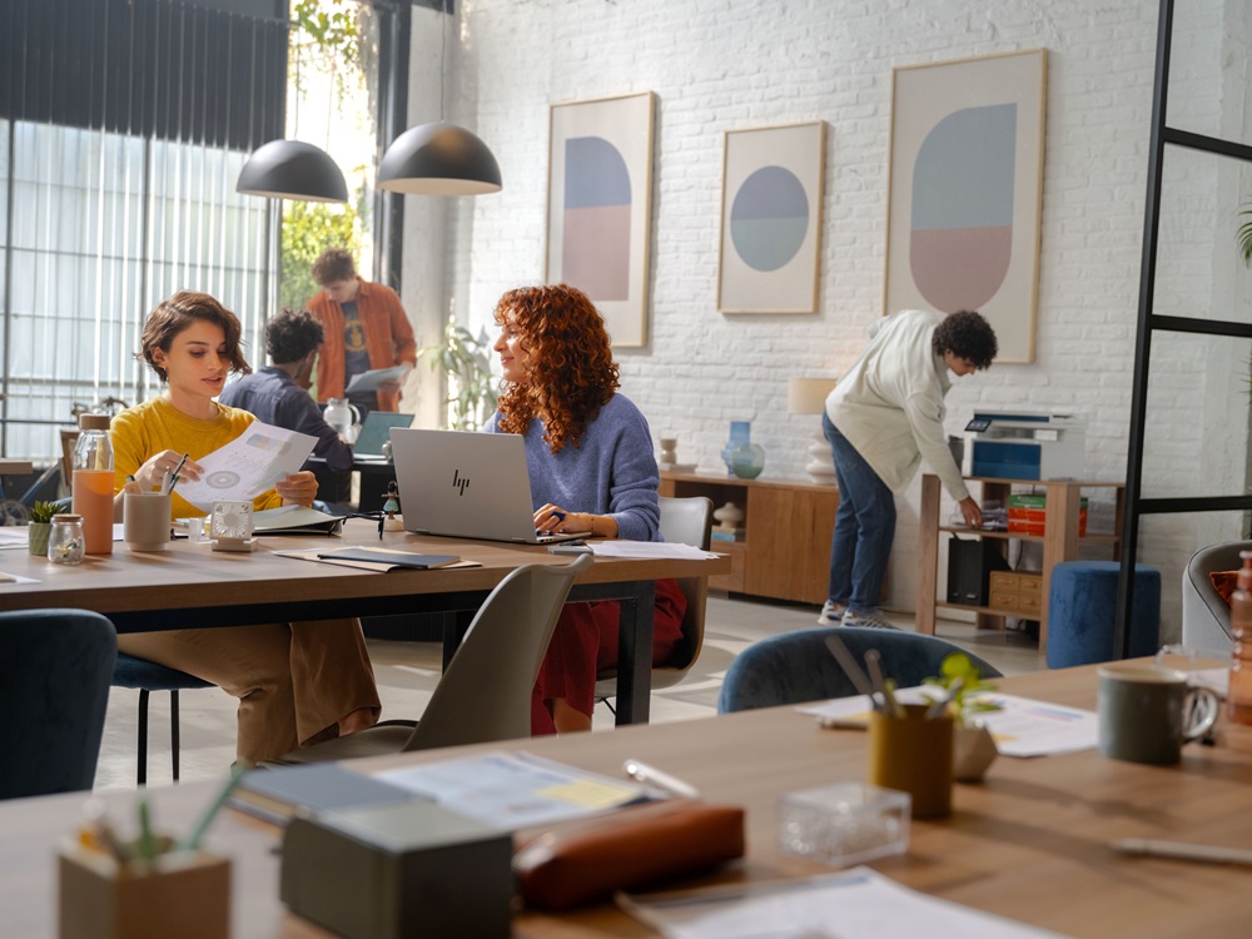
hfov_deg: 38.2
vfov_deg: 29.1
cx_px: 626
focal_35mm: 50
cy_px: 470
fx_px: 1808
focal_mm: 63.7
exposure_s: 1/320
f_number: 4.5
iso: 1000
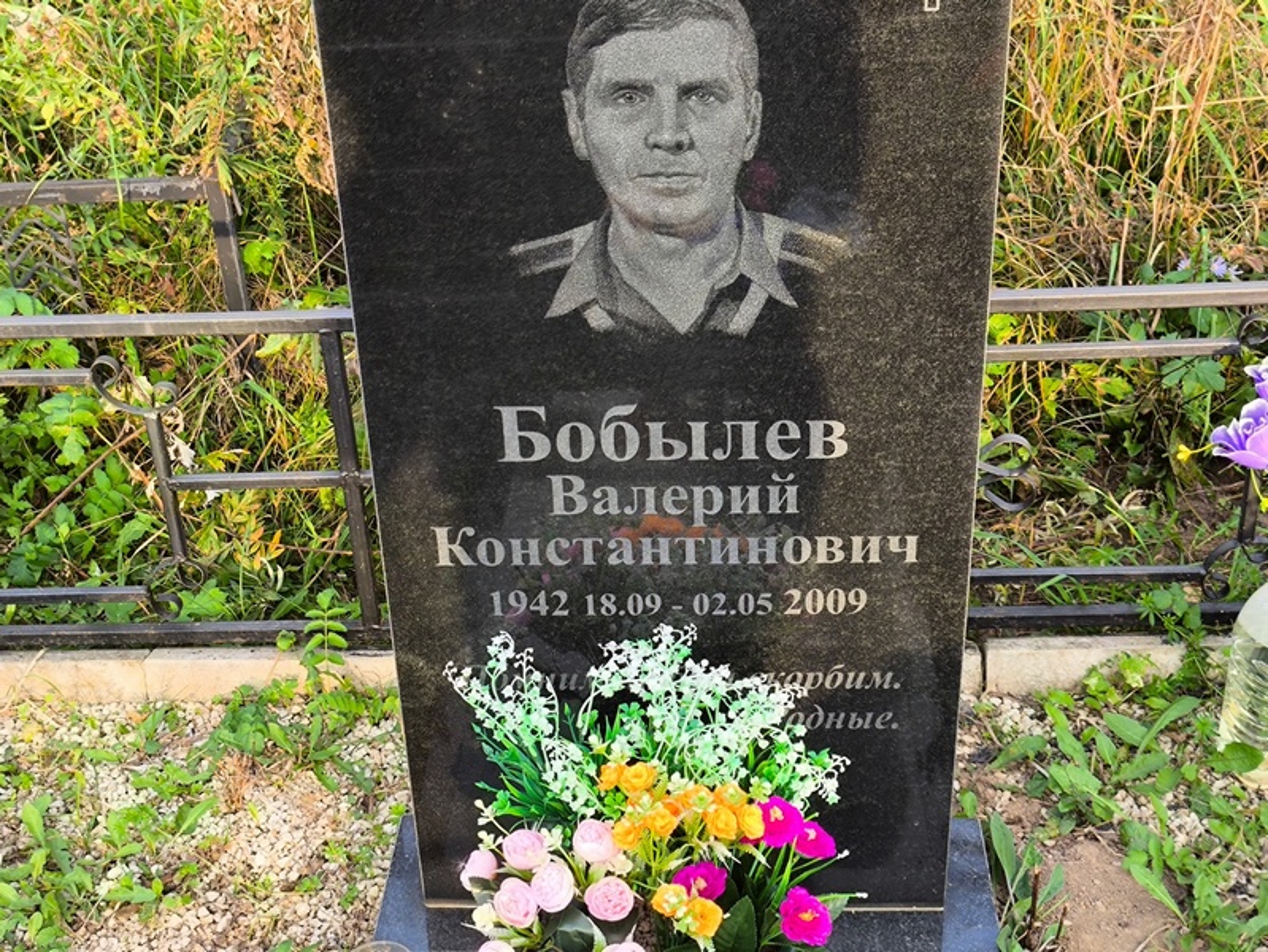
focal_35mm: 50
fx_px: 1832
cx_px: 634
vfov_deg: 29.1
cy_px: 476
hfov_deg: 38.2
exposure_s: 1/149
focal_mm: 4.71
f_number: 1.7
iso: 50
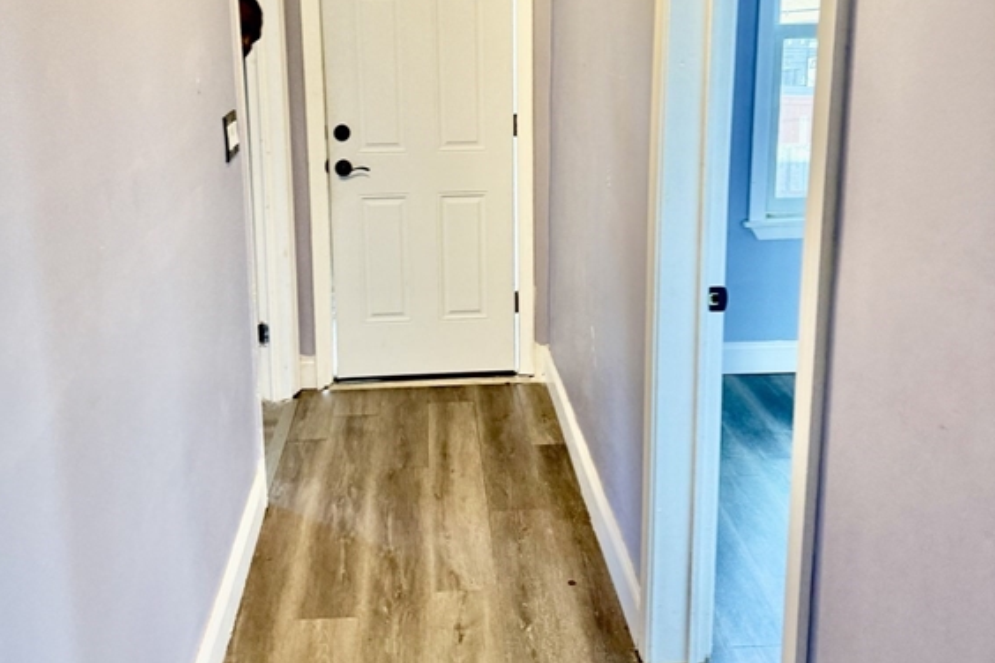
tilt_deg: -5.7
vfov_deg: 38.0
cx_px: 492
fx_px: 940
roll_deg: +0.3
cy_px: 173
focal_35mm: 34
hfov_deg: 55.8
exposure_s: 1/120
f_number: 1.78
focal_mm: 6.76
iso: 200
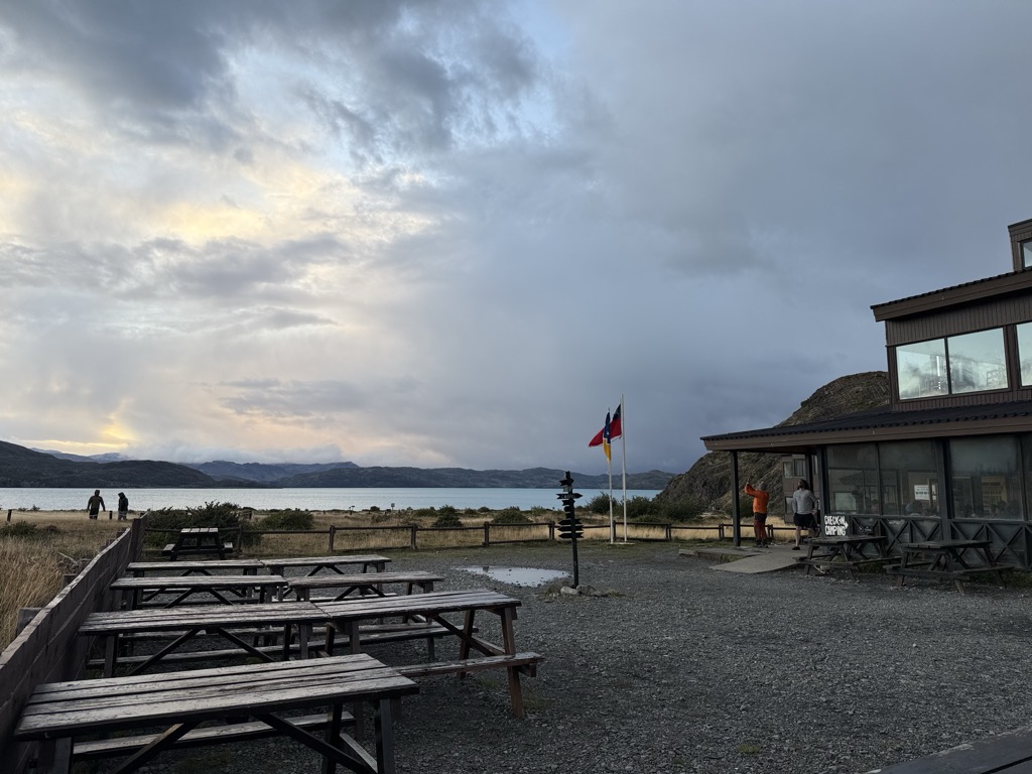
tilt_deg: +7.2
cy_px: 387
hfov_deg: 71.6
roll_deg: -0.4
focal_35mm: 24
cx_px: 516
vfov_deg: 56.8
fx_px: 716
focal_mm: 6.76
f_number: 1.78
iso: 80
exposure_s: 1/510
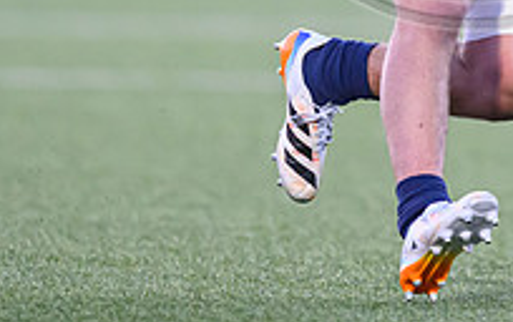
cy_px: -354
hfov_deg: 1.3
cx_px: 464
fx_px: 23206
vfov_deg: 0.8
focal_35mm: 1658
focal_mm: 400
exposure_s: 1/2500
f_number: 2.8
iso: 5000
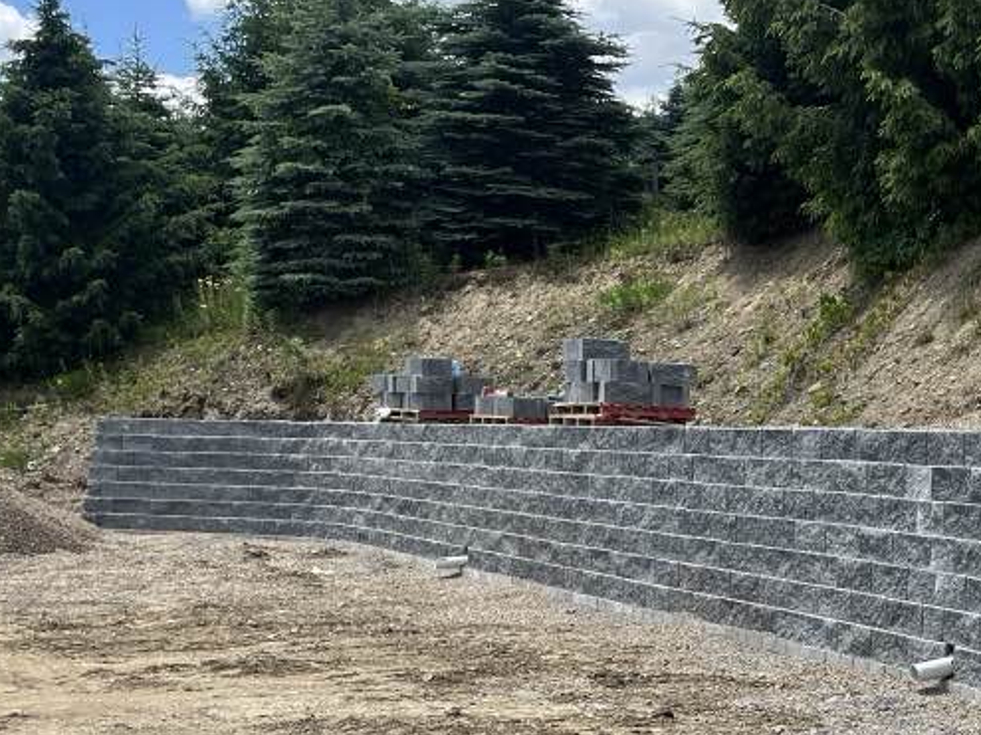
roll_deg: -0.7
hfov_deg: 29.1
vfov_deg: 22.6
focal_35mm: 63
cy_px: 691
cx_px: 943
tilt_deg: -8.9
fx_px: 1785
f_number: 1.6
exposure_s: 1/2137
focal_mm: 5.1
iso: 50
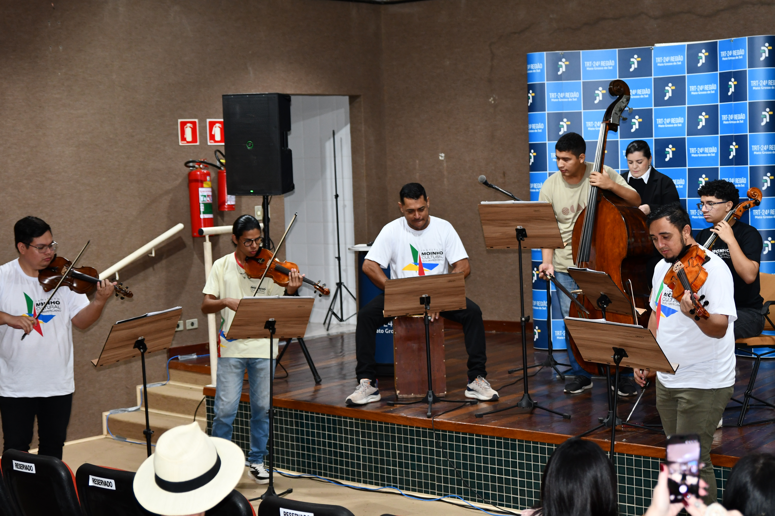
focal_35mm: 69
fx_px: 1485
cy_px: 258
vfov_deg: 19.7
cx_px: 388
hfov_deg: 29.2
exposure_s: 1/60
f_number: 2.8
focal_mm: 46
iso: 800
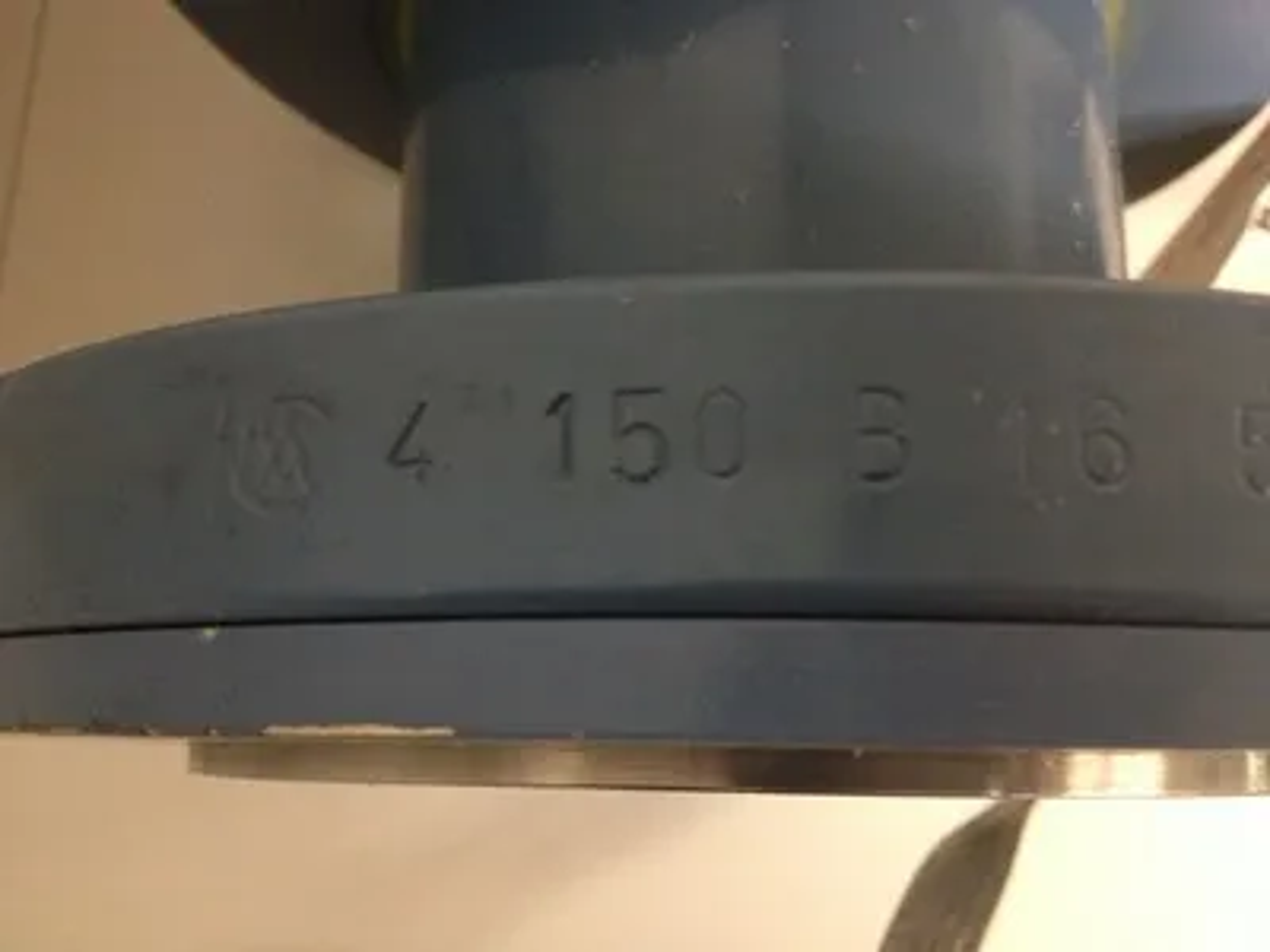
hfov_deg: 52.6
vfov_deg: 40.7
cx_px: 635
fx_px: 1284
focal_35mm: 35
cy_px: 476
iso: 400
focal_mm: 4.28
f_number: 2.4
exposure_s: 1/20
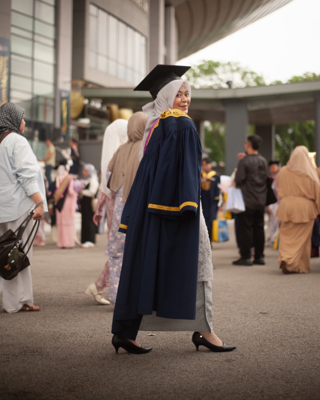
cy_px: 162
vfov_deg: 32.9
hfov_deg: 26.7
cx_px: 161
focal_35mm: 57
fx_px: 675
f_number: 1.8
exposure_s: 1/800
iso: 360
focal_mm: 50
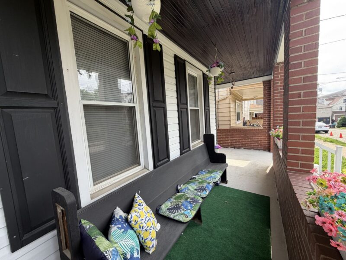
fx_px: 140
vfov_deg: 85.7
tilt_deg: -5.5
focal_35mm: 14
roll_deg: +4.1
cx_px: 173
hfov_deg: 102.1
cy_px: 130
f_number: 2.2
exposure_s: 1/201
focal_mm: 2.22
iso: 40
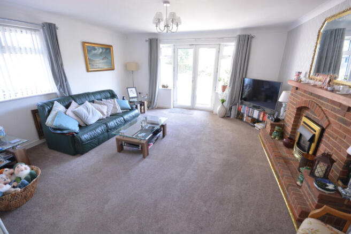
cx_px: 176
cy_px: 117
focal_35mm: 15
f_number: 8
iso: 400
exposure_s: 1/13
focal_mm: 10
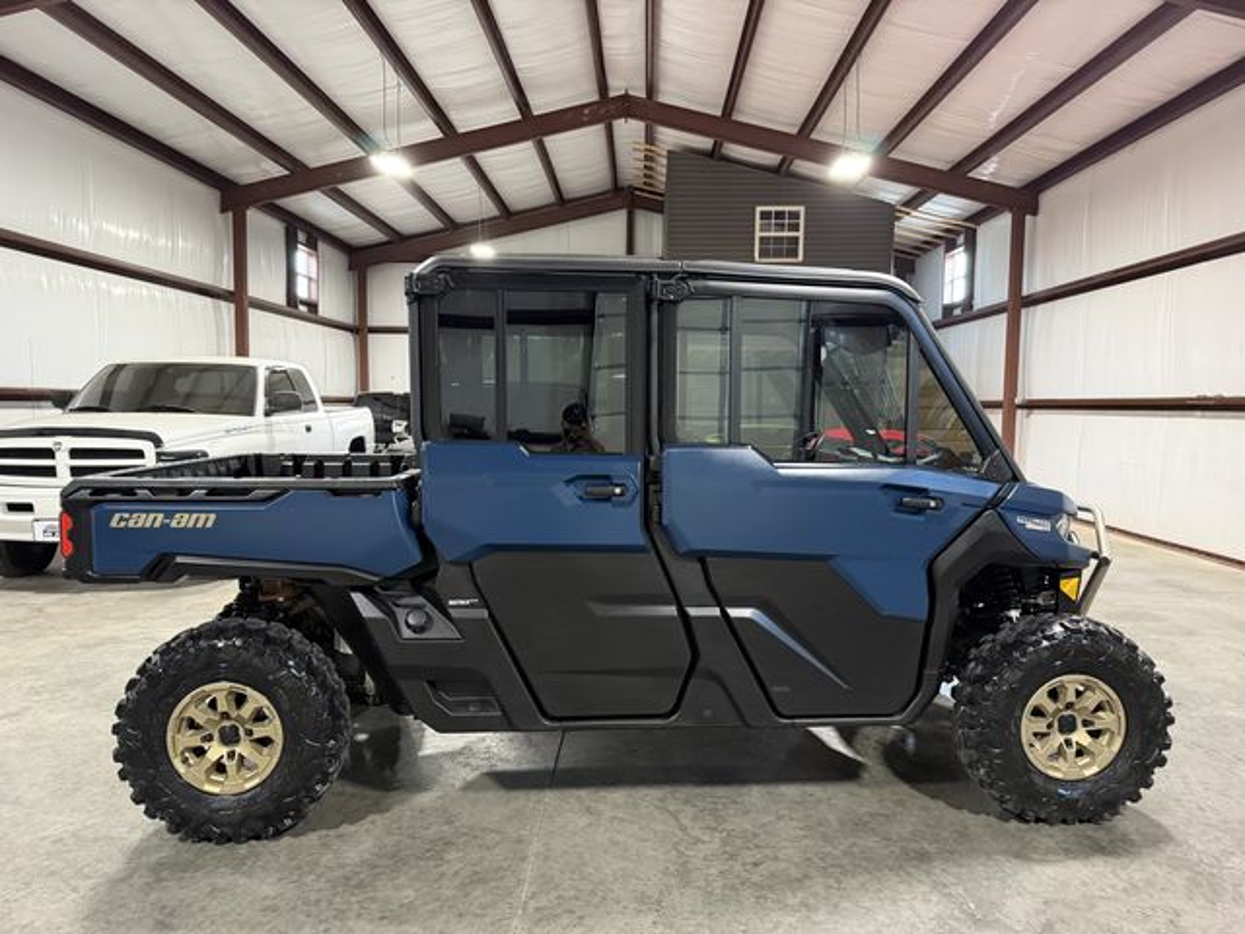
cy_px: 467
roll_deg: +1.8
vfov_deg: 56.8
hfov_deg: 71.6
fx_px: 863
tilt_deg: -2.8
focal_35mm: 24
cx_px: 622
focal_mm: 6.76
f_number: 1.78
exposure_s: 1/60
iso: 640
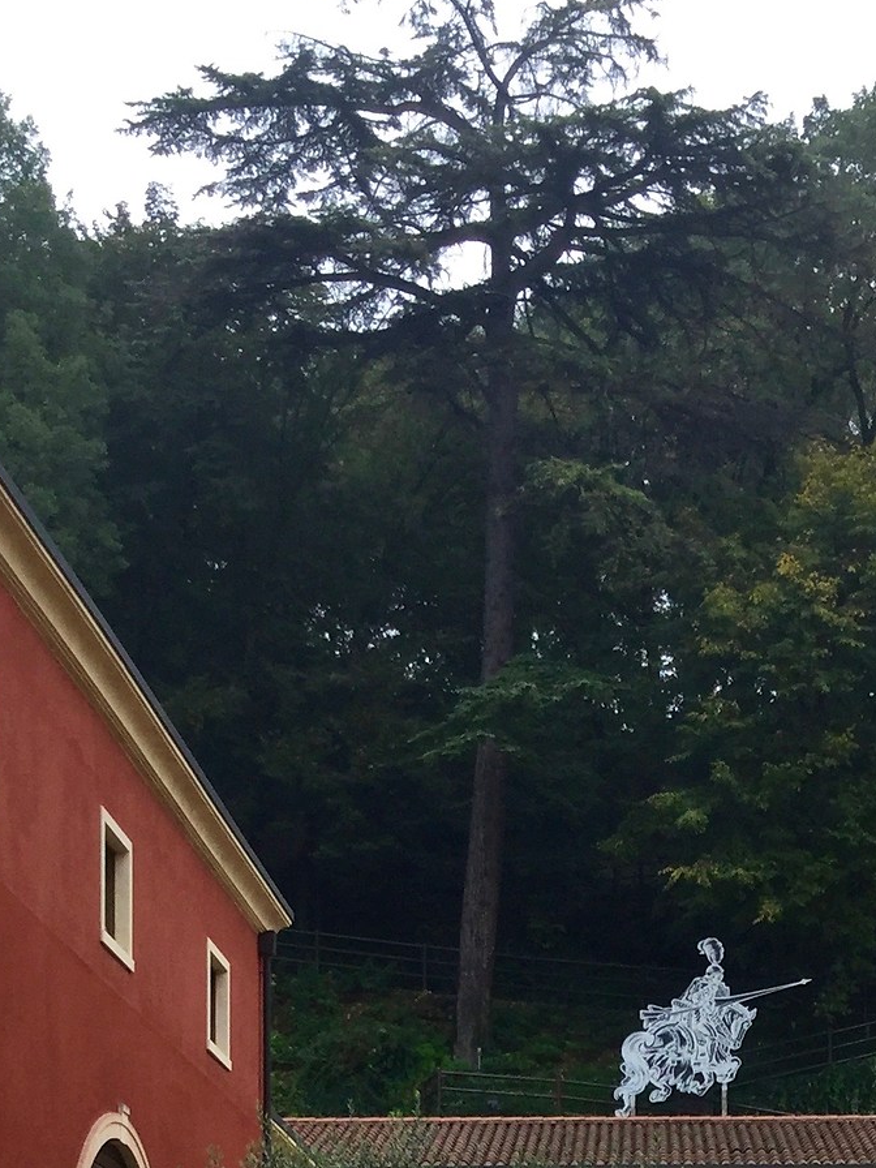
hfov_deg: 17.7
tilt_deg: +1.5
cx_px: 574
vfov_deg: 21.5
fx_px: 2801
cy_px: 1485
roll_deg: -0.8
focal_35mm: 83
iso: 25
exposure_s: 1/124
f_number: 2.4
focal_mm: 3.3
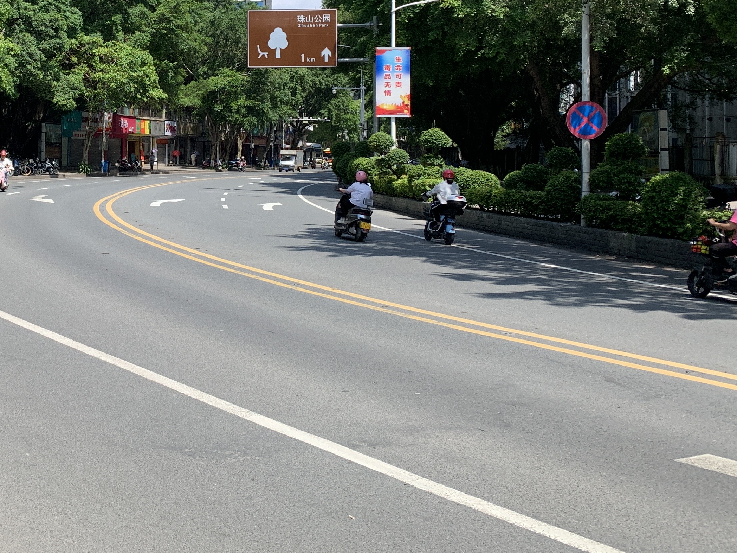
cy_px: 97
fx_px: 1064
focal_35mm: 50
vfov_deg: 28.4
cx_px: 139
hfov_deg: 36.8
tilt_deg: +2.9
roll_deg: -1.3
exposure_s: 1/1266
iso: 25
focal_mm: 4.25
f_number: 1.8
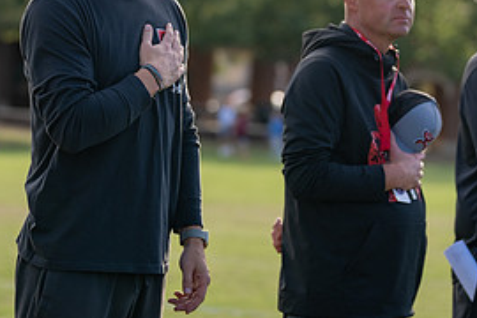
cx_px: 164
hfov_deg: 10.1
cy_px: 50
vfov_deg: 6.7
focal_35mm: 204
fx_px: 2703
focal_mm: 95
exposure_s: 1/640
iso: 100
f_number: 2.8
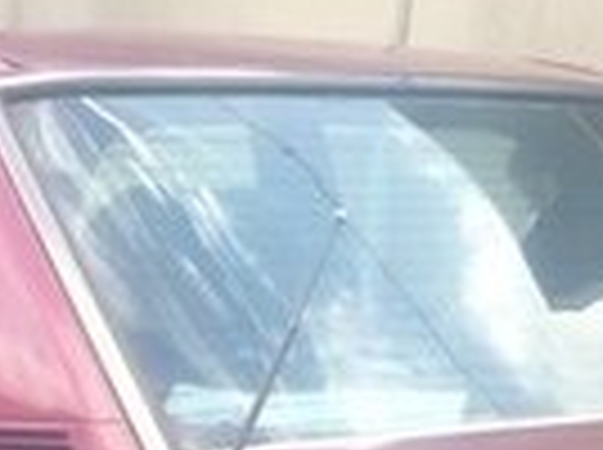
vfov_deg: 9.6
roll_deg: -0.2
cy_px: 943
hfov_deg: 13.7
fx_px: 2487
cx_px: 68
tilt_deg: -18.4
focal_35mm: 143
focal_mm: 4.15
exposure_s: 1/247
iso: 32
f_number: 2.2
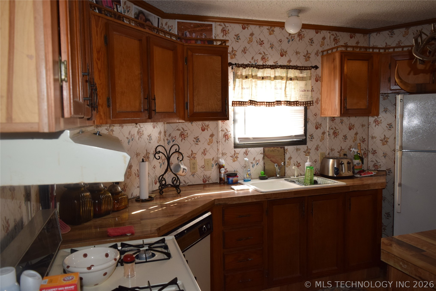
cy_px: 146
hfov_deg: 67.4
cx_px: 218
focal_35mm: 27
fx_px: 327
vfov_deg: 47.9
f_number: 5
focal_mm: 18
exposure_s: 1/100
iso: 800
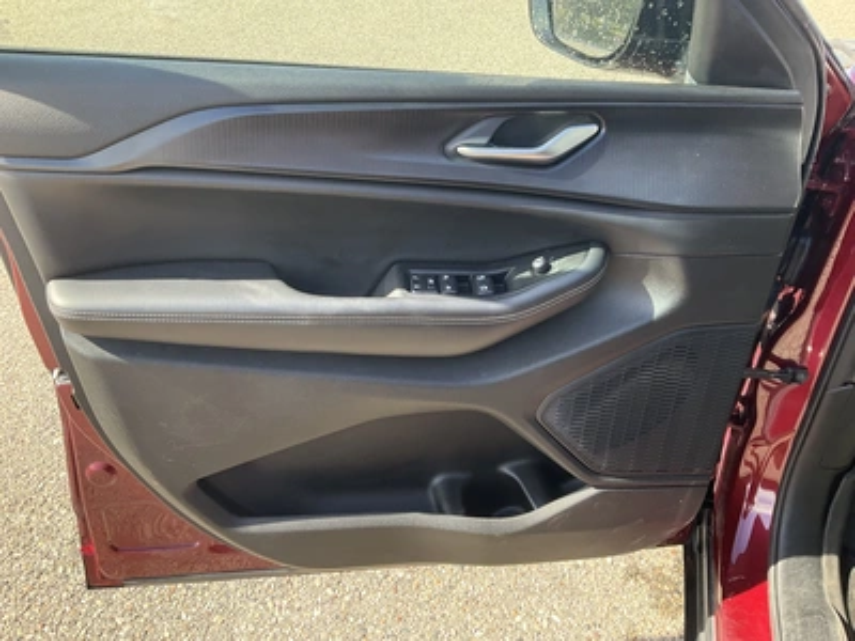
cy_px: 320
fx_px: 716
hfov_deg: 61.7
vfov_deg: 48.2
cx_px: 428
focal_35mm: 29
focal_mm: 3
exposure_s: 1/172
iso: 32
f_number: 1.8
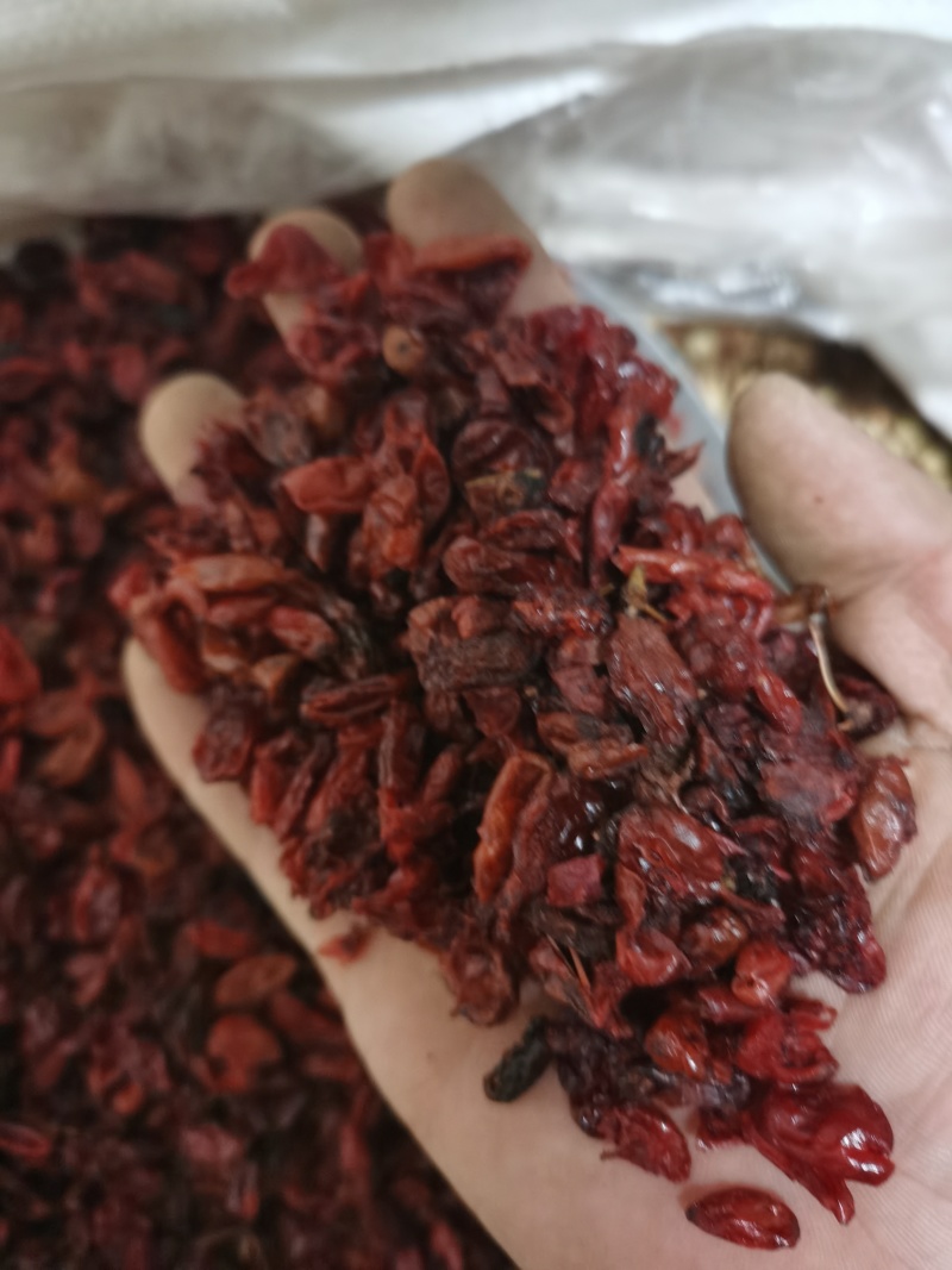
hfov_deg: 51.3
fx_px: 990
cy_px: 635
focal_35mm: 27
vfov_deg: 65.3
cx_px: 476
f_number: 1.8
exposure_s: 1/25.7
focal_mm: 5.58
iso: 500
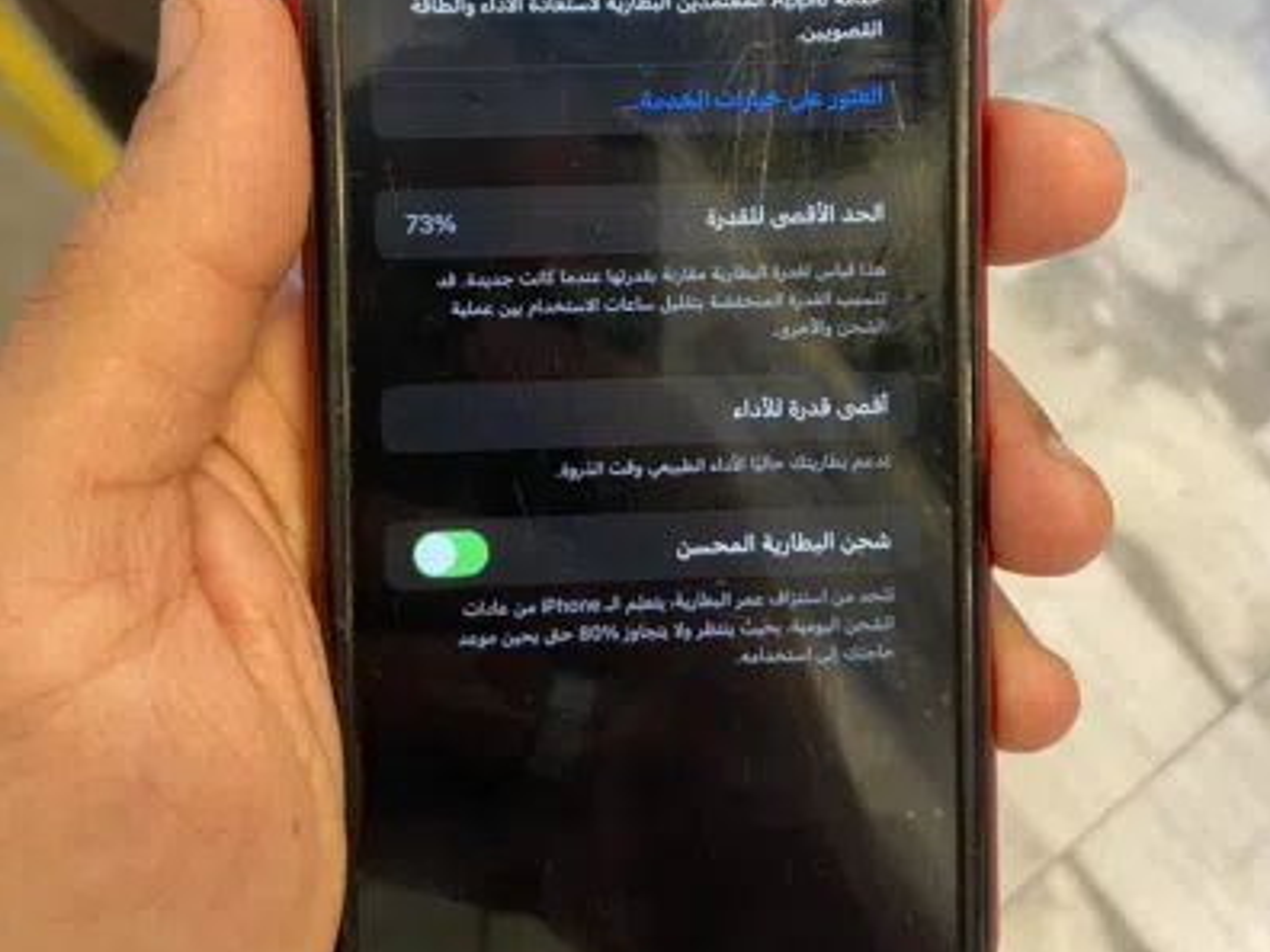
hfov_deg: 52.6
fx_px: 1284
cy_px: 252
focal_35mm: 35
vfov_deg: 39.7
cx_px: 638
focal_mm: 4.25
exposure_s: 1/50
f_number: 1.8
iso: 160
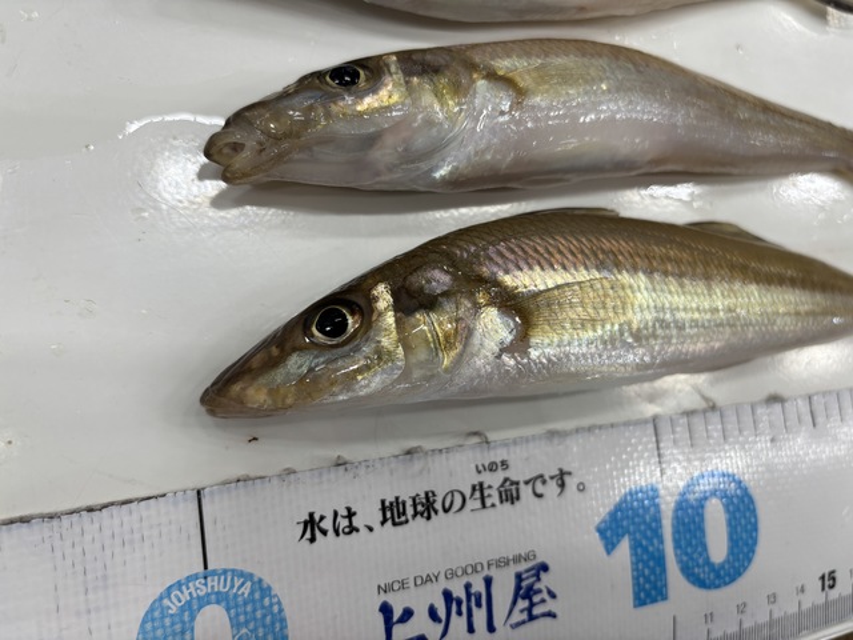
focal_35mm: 26
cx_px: 426
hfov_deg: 67.3
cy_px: 320
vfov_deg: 53.1
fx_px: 641
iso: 50
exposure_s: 1/100
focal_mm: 5.96
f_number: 1.6
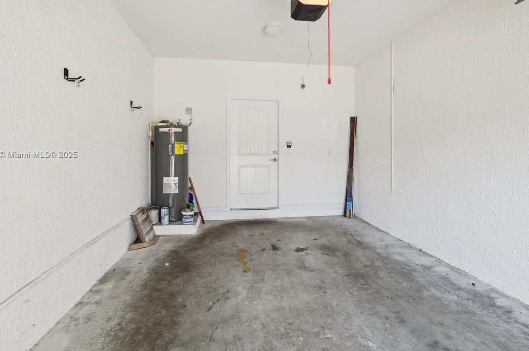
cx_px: 265
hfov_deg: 87.0
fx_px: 279
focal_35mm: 19
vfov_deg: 64.2
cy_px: 155
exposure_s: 1/25
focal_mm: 16
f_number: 8
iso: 100
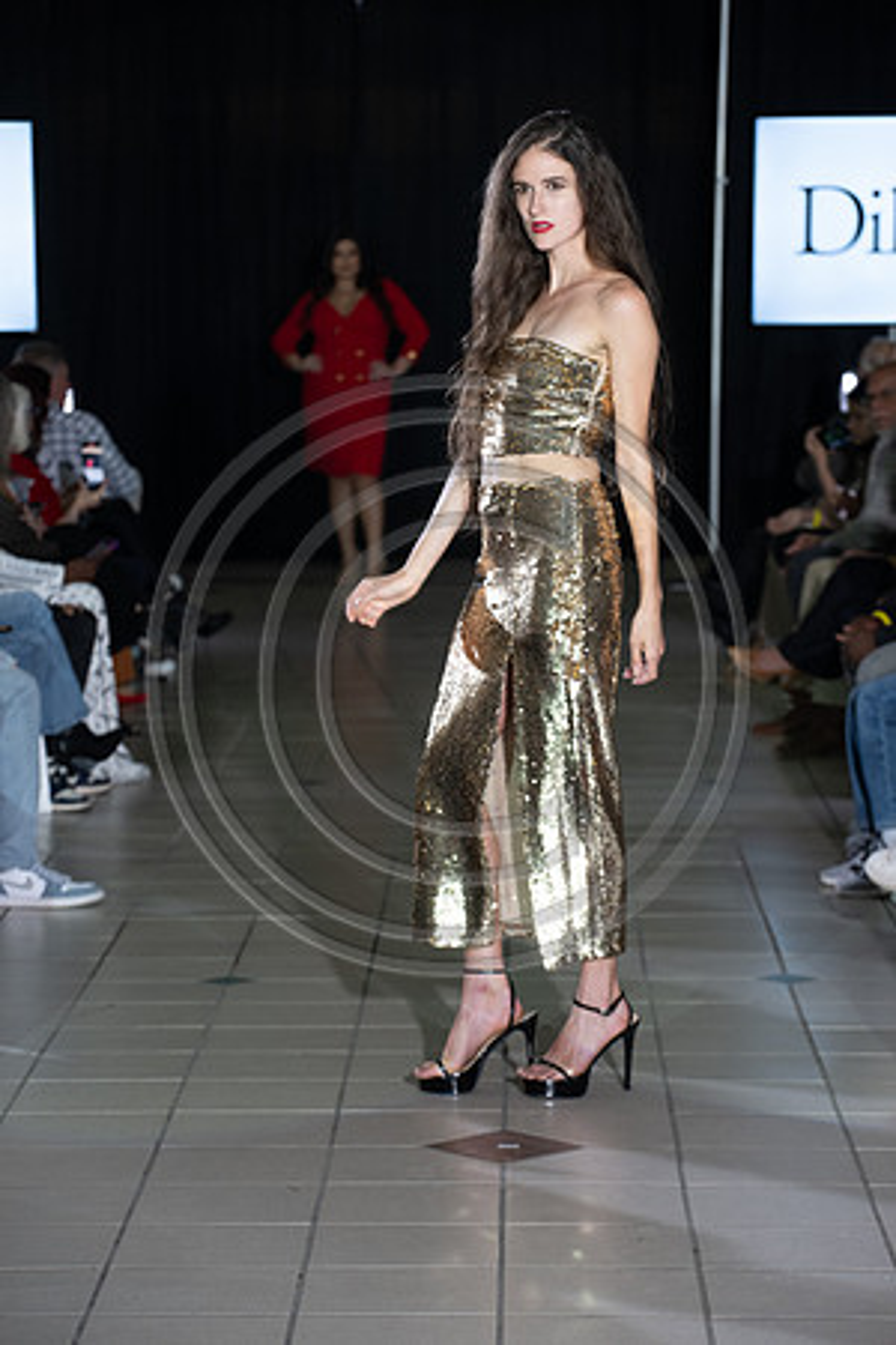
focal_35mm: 112
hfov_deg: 12.2
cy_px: 672
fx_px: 4181
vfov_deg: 18.3
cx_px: 448
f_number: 5
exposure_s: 1/160
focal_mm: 112
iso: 1250
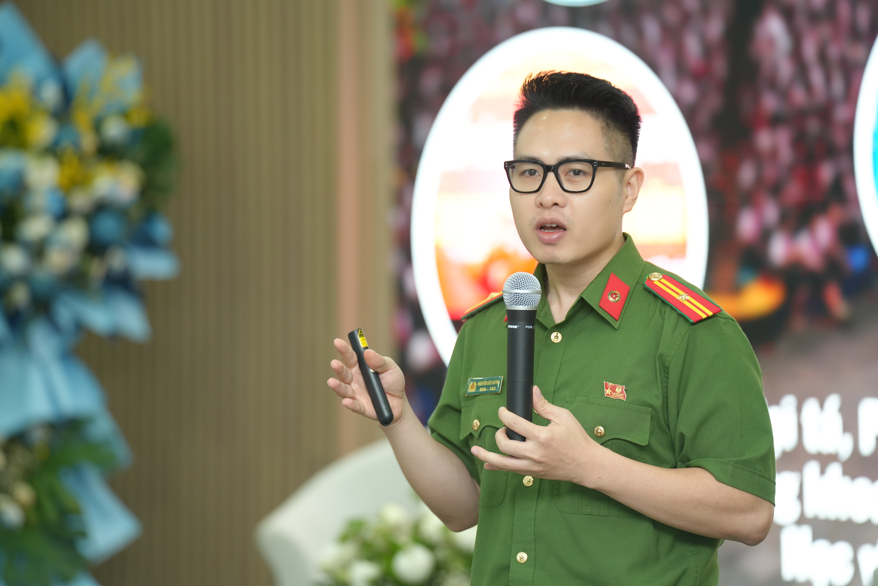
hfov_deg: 14.1
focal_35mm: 146
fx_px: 3560
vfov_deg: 9.4
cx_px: 439
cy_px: 293
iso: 1250
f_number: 3.2
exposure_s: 1/200
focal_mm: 146
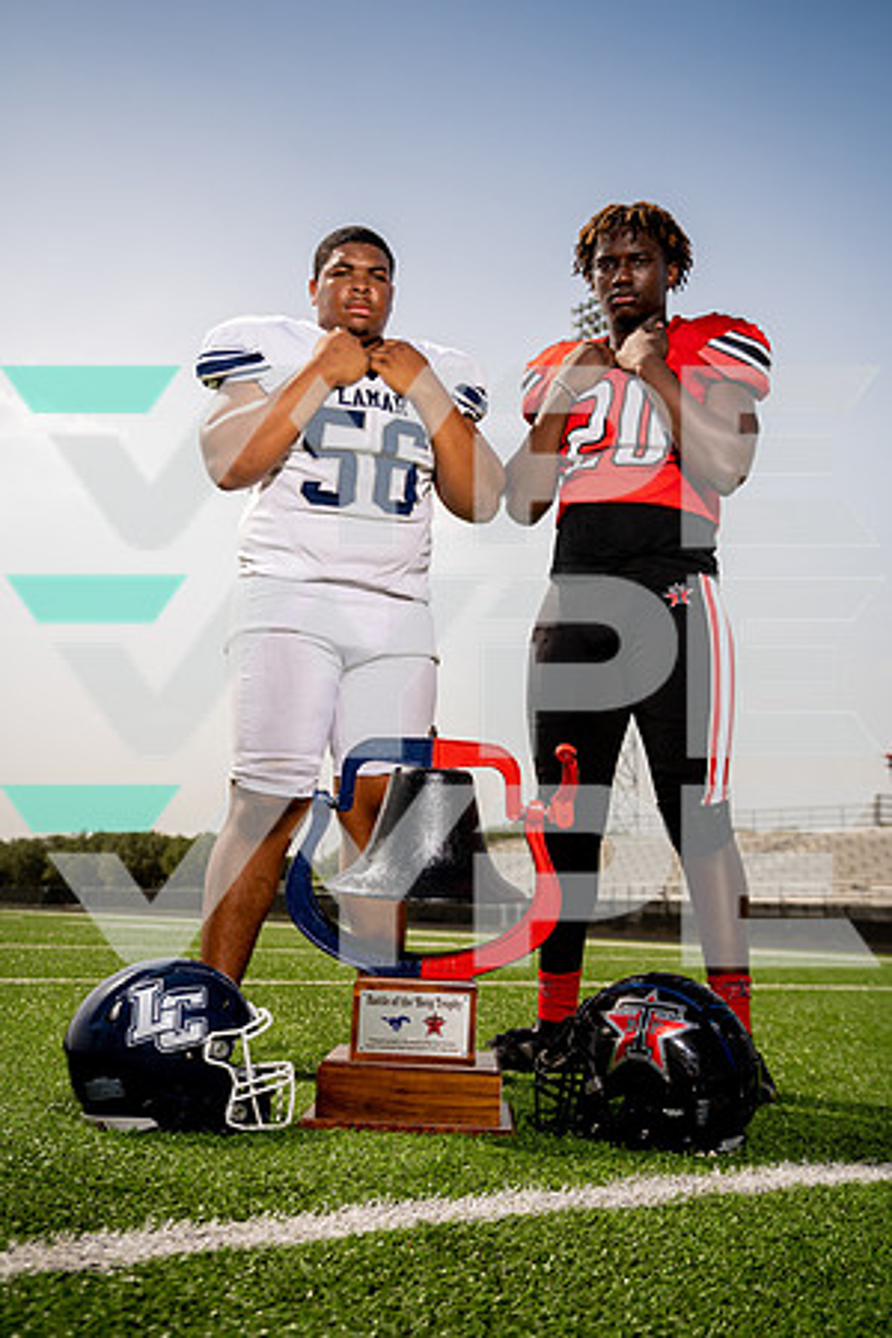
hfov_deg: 34.2
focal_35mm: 39
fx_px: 1449
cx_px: 446
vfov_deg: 49.6
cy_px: 669
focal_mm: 39
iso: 100
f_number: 4.5
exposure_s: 1/1250
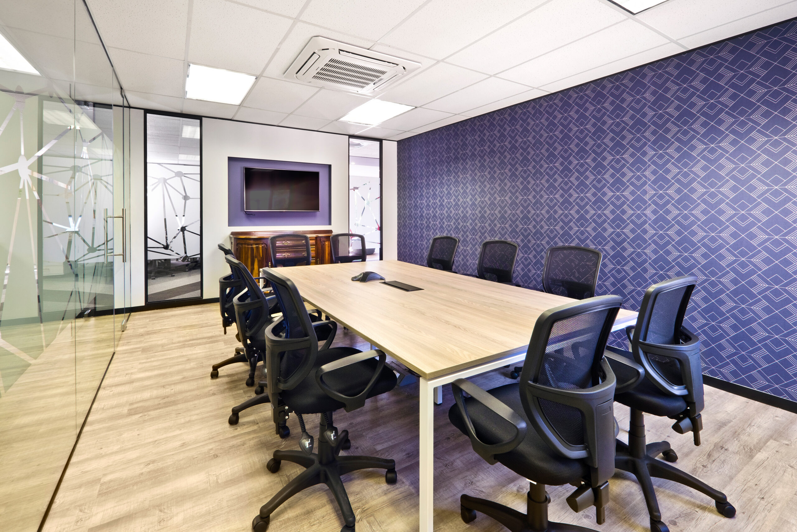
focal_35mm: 15
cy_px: 266
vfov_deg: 77.3
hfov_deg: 100.4
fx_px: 332
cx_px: 398
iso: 200
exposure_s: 2
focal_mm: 10
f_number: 13
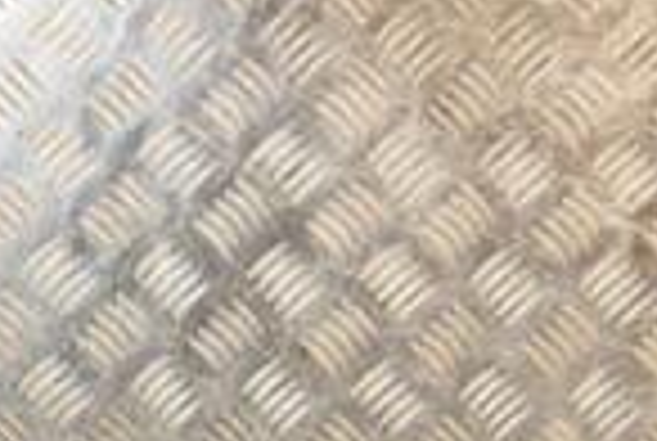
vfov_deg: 10.3
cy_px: 670
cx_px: -140
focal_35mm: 129
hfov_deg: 15.3
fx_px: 2360
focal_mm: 21
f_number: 5.6
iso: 800
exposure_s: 1/200
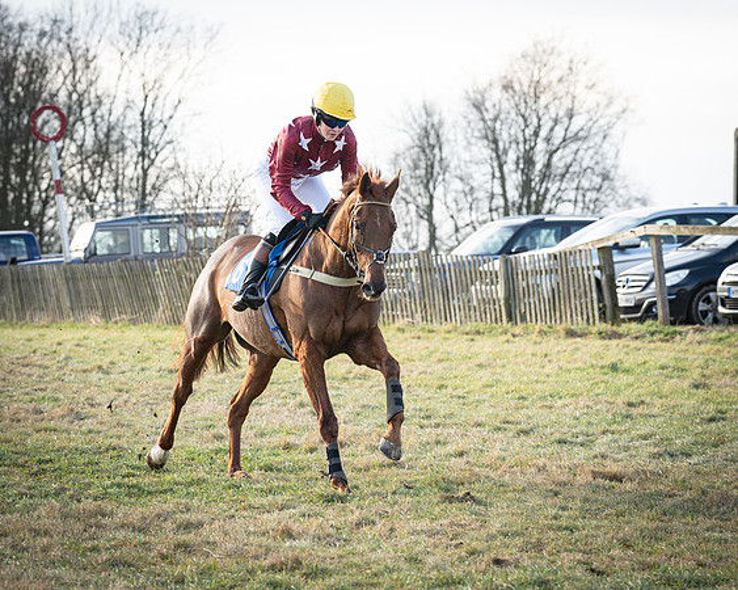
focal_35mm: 200
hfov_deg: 9.7
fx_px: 4366
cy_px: 270
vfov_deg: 7.7
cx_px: 349
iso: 400
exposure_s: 1/850
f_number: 5
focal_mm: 135
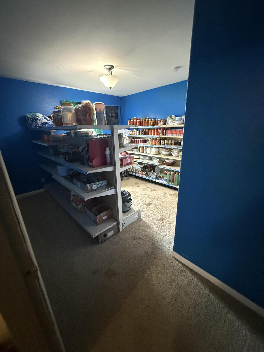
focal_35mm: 14
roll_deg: +1.3
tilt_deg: -18.8
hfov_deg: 85.7
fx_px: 142
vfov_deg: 102.1
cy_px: 176
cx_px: 132
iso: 1000
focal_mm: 2.22
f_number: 2.2
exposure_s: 1/60
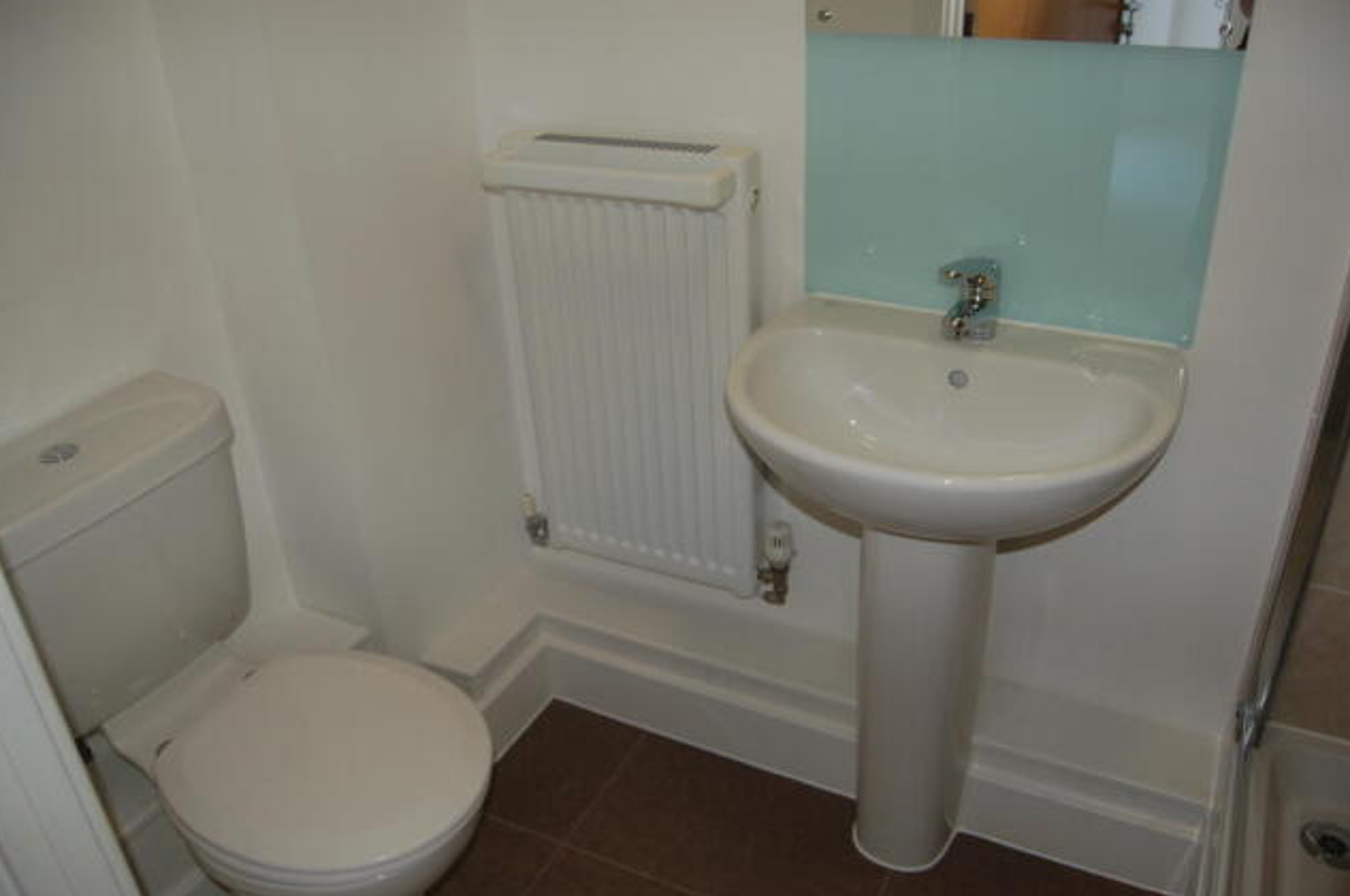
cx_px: 689
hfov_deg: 65.5
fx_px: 1048
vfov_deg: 46.3
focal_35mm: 28
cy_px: 442
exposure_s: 1/60
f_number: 3.5
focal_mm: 18
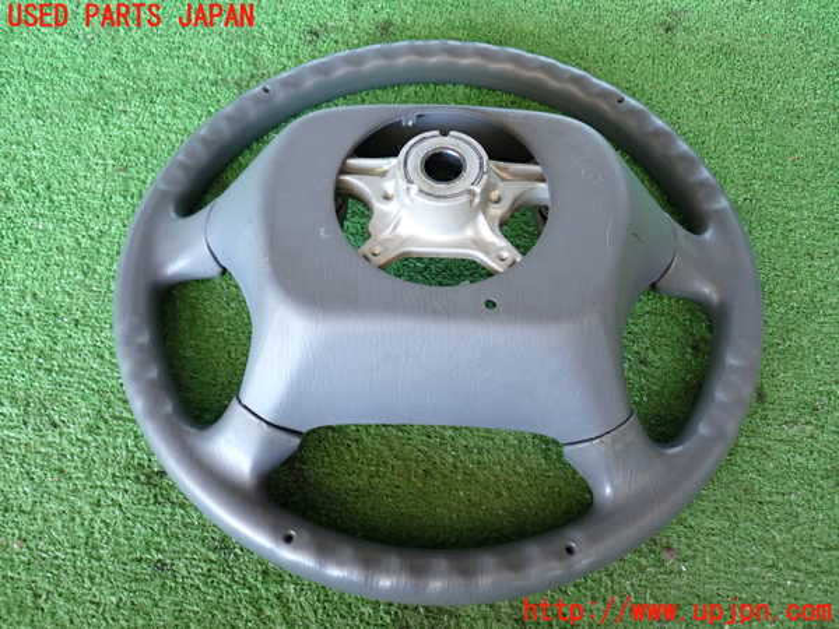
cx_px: 420
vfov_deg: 46.8
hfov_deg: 60.0
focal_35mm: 30
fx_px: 727
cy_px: 314
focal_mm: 5.4
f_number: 2.3
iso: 320
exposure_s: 1/30
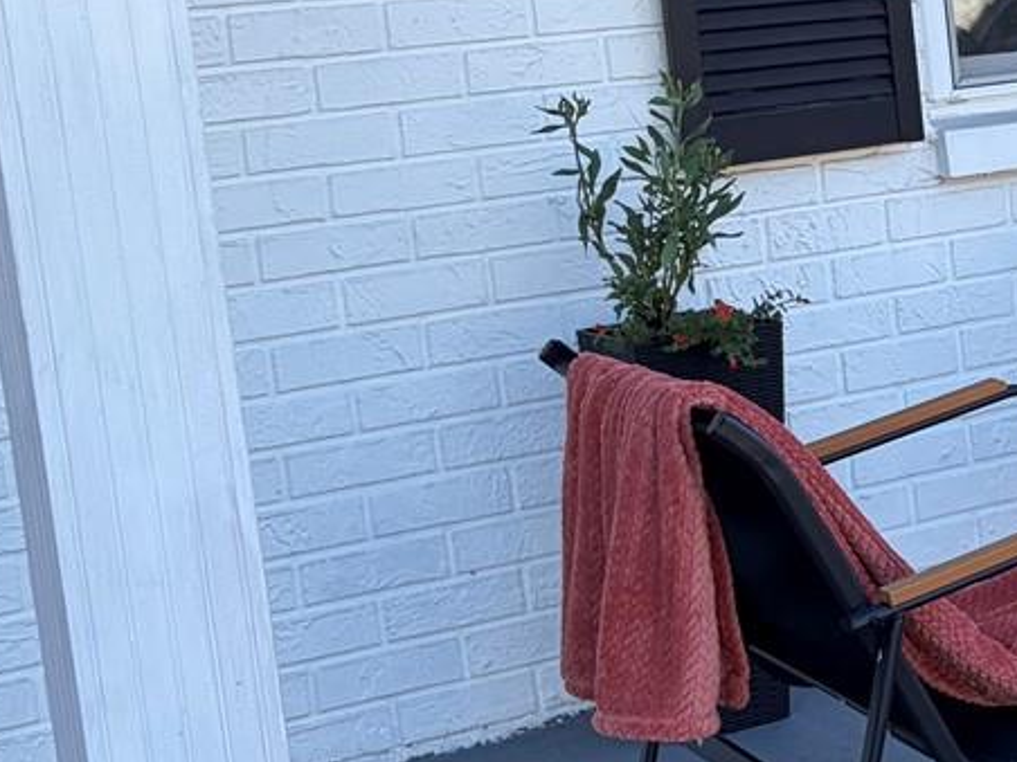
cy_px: 209
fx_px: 2703
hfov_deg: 19.4
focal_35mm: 92
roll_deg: +4.8
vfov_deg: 16.0
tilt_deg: -6.5
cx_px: 1370
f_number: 1.6
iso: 50
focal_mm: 5.96
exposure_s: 1/739
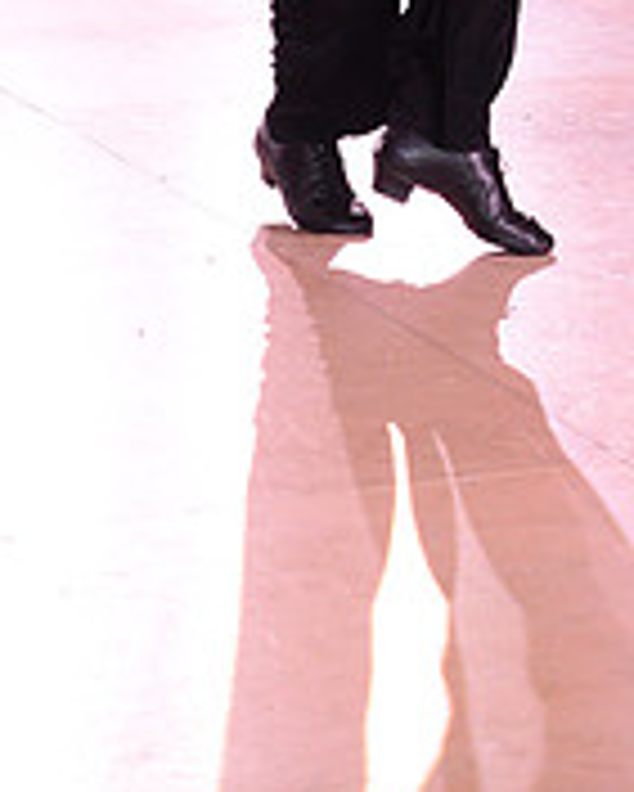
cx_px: 852
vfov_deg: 9.8
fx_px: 4476
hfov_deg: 8.0
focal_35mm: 191
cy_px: -396
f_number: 6.3
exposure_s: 1/250
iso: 2500
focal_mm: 62
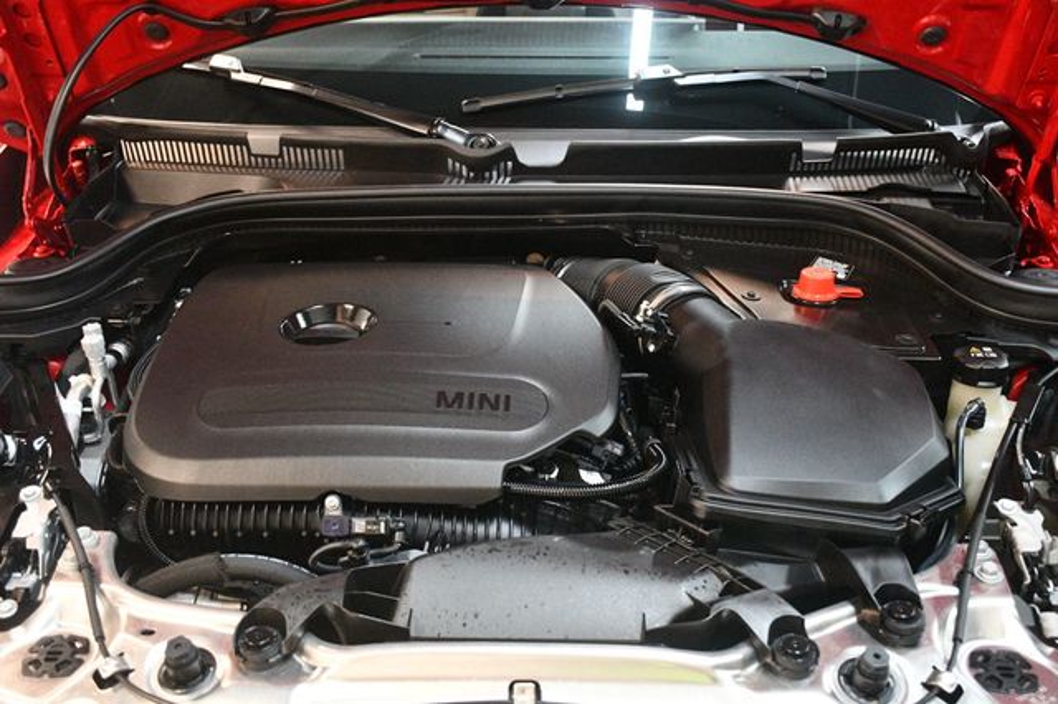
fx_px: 1146
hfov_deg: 49.6
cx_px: 529
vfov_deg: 34.2
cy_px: 352
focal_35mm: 39
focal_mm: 26
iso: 5600
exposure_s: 1/60
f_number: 3.8
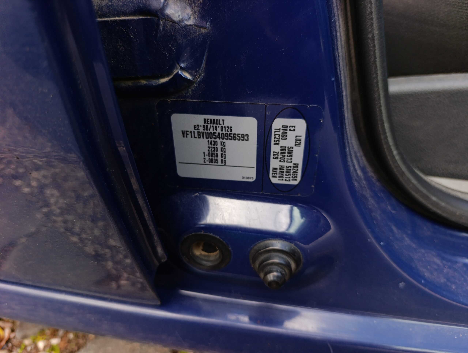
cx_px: 234
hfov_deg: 73.8
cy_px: 176
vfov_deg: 59.0
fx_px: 311
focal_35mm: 23
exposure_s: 1/100
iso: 125
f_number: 1.6
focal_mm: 6.14
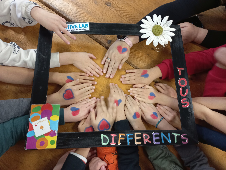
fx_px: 163
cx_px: 113
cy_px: 85
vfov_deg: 54.9
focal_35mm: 25
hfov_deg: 69.4
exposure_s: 1/33.3
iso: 200
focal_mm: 4.6
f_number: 1.8
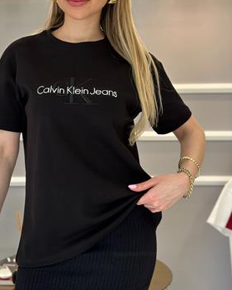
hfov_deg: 21.8
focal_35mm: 70
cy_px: 121
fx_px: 601
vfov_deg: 27.1
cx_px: 81
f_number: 1.78
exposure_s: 1/121
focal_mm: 6.86
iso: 100
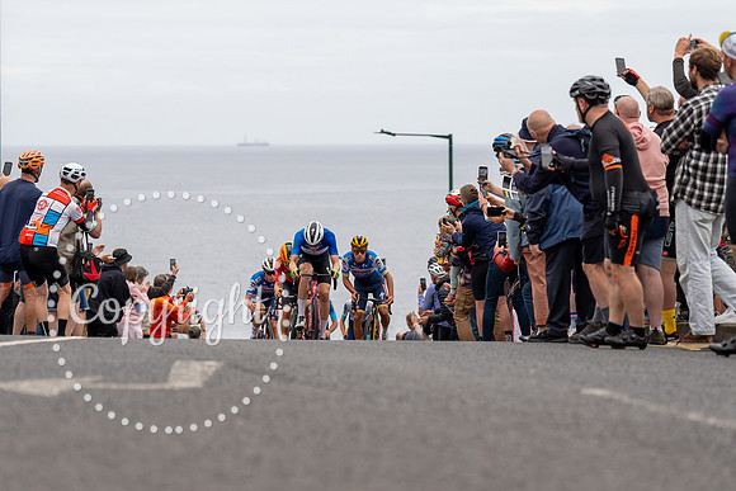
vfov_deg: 8.7
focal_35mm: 158
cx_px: 312
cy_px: 265
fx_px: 3238
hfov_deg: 13.0
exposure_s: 1/1000
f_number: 3.5
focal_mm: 128
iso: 320
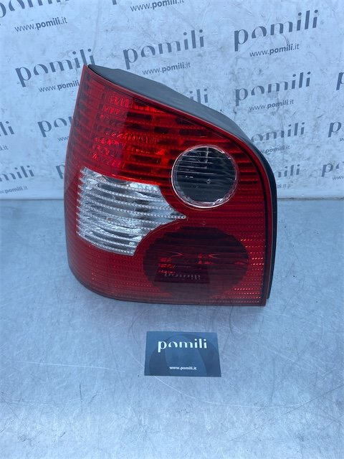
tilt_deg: -42.3
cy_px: 230
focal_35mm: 26
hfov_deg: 53.1
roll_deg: -4.3
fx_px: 345
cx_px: 172
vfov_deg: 67.3
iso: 32
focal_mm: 4.25
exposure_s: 1/690
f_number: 1.8
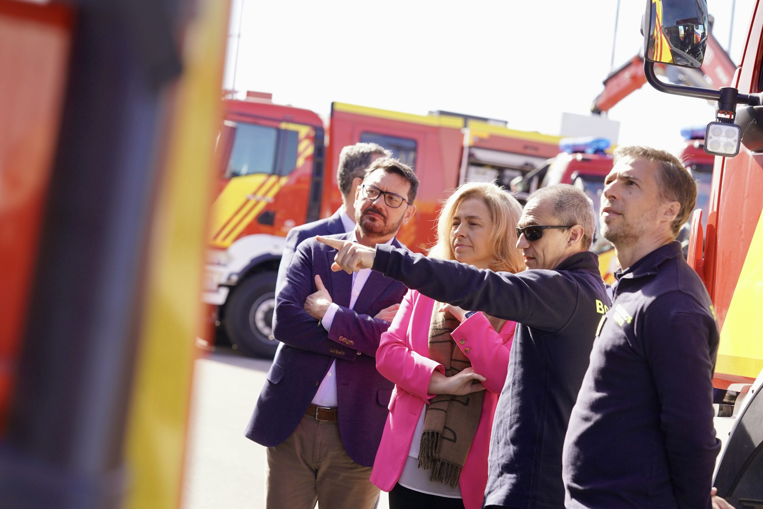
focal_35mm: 96
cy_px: 254
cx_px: 382
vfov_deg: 14.3
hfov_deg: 21.2
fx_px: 2035
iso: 320
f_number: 4.5
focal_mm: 96
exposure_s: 1/350
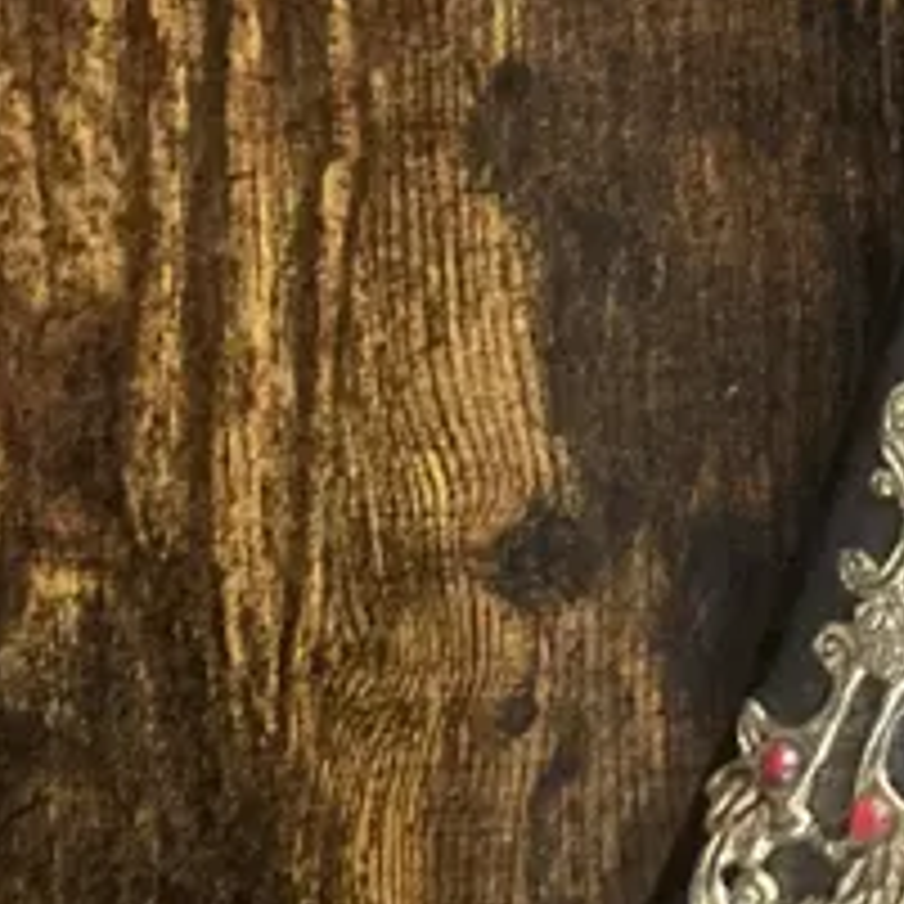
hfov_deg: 12.5
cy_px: 517
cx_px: 1664
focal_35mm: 126
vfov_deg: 13.8
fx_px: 3723
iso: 320
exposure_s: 1/25
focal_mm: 3.99
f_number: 1.8
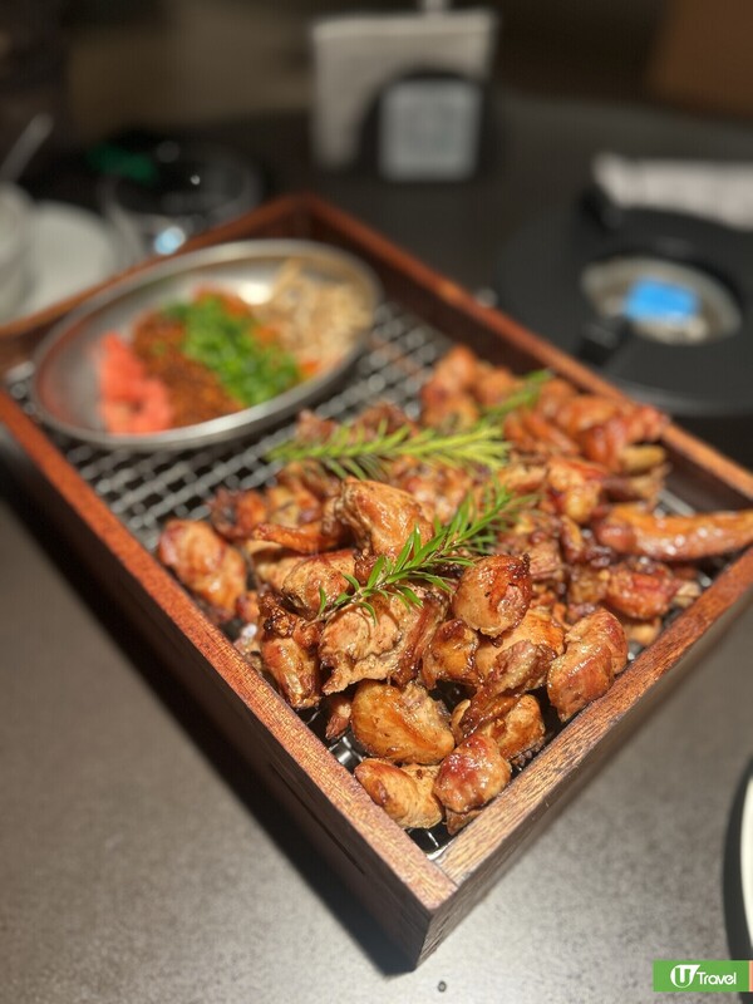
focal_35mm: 26
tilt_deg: -50.4
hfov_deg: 53.1
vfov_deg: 67.3
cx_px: 376
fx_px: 754
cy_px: 502
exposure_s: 1/50
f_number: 1.5
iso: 80
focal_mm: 5.7
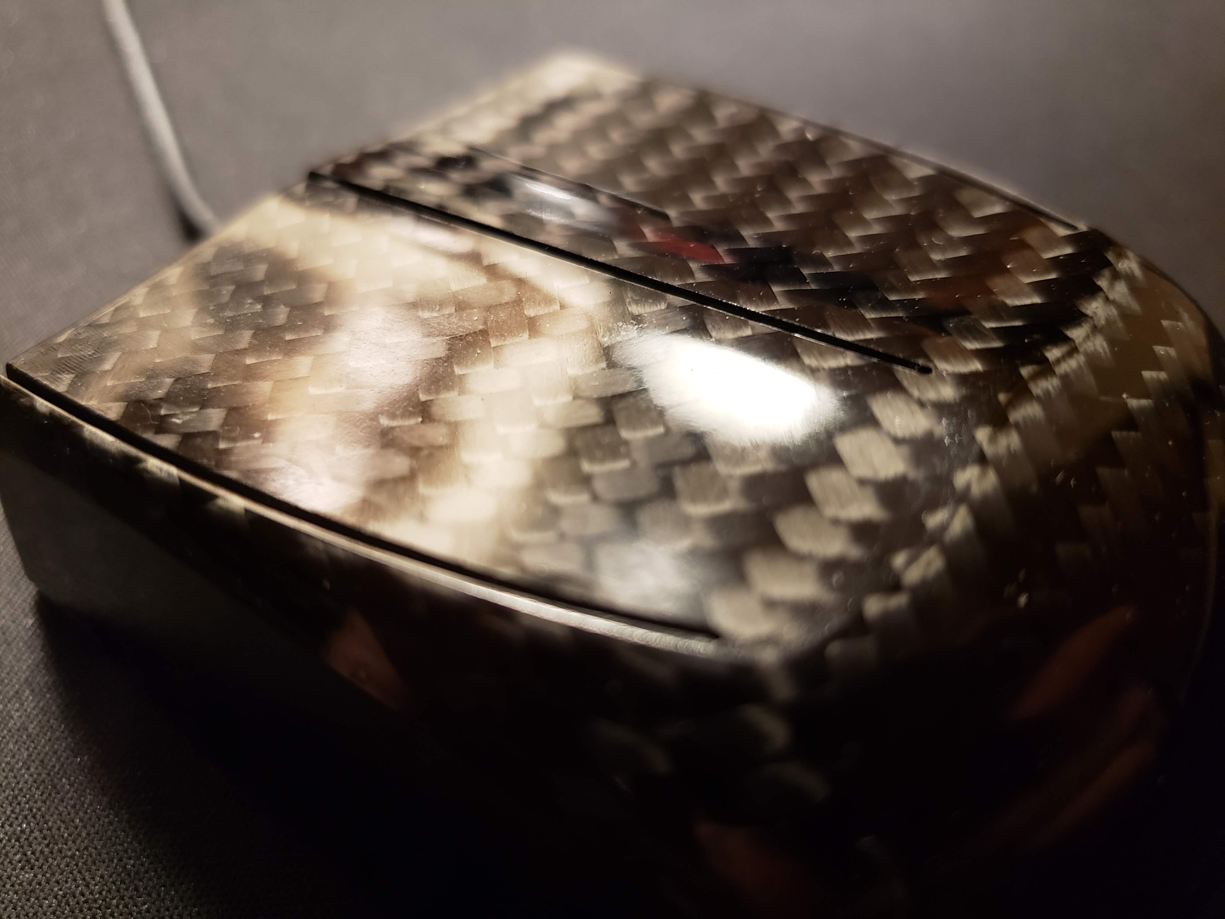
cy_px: 460
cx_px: 612
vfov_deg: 53.1
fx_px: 920
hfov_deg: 67.3
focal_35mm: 26
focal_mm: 4.3
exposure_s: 1/20
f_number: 1.5
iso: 250
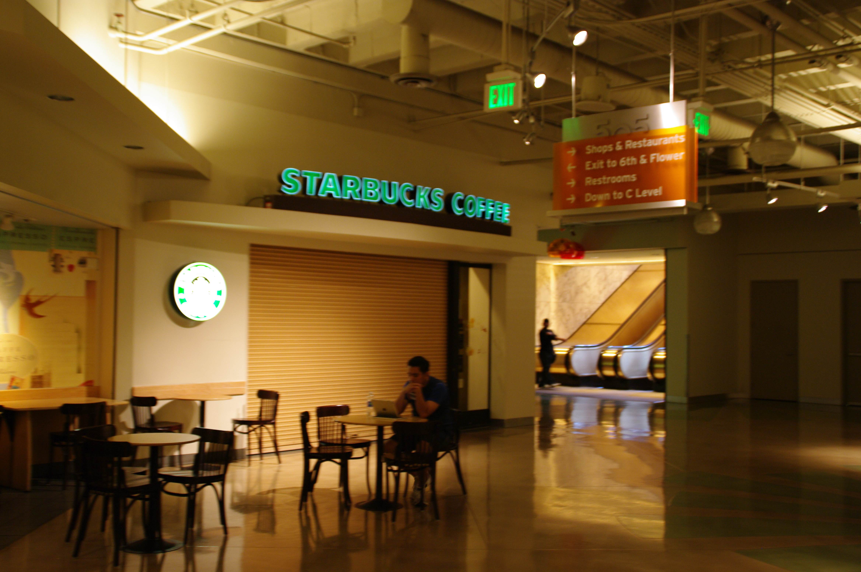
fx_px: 1003
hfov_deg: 46.4
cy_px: 286
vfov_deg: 31.8
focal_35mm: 42
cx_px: 430
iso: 400
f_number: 4
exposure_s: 1/10
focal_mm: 28
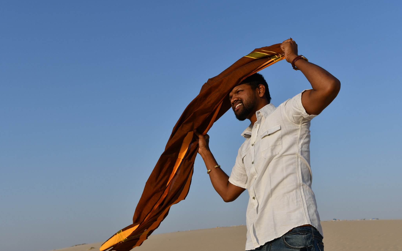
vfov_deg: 29.9
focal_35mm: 43
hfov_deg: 46.2
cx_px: 201
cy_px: 128
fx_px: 471
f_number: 8
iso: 100
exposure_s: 1/400
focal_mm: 28
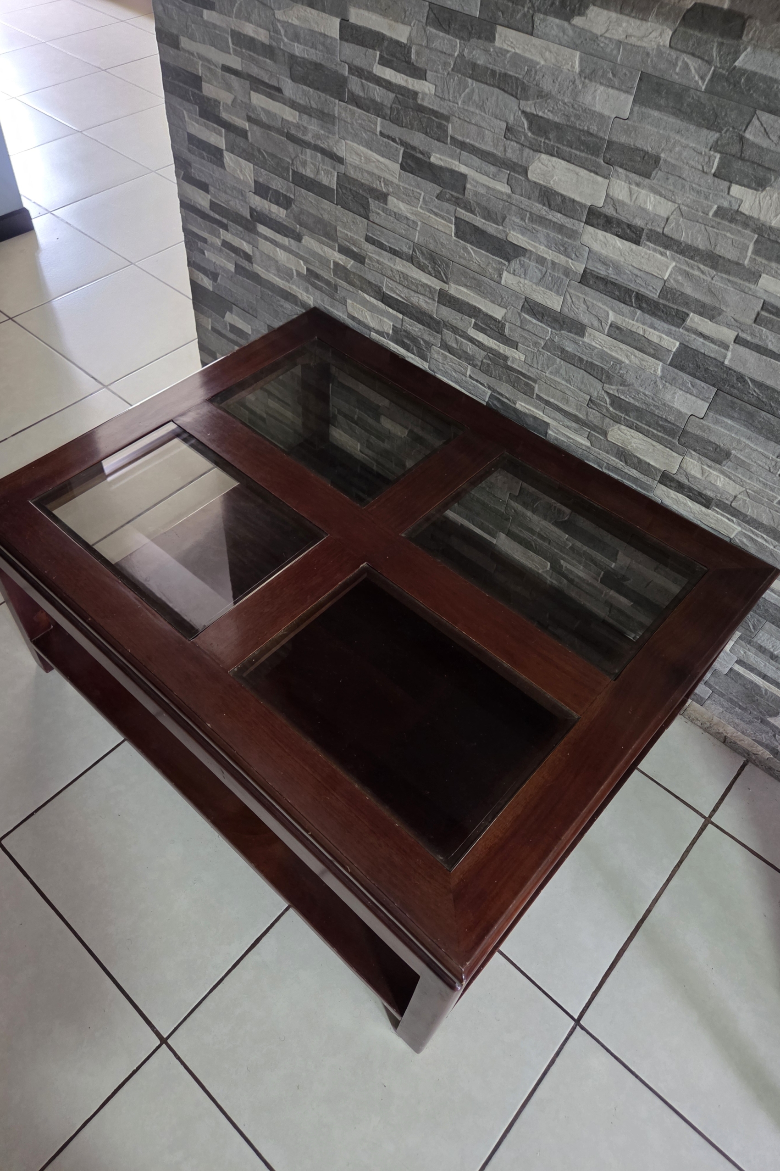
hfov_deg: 53.1
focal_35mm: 24
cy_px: 585
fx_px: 780
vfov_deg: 73.7
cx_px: 361
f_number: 1.8
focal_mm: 5.4
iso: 400
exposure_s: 1/40
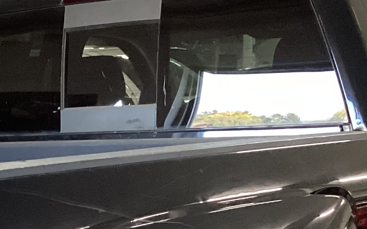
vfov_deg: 11.2
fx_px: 1130
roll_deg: +1.2
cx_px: -12
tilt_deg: -13.1
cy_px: 320
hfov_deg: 17.9
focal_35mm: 113
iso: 250
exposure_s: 1/60
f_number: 2.4
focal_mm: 3.3
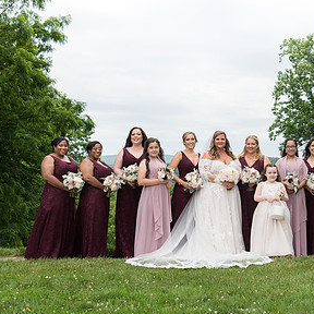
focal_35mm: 63
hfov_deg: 27.0
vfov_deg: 27.3
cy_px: 129
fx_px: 647
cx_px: 231
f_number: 4.5
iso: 64
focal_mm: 32
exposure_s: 1/320
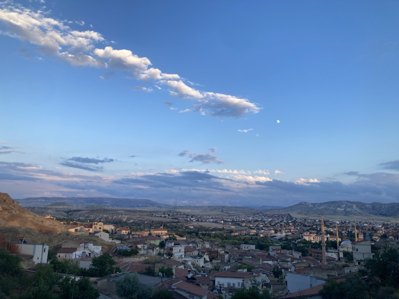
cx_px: 200
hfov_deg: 63.4
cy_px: 150
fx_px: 323
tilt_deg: +12.4
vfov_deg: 49.7
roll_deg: -1.1
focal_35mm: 28
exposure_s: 1/463
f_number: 1.8
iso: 20
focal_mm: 3.99
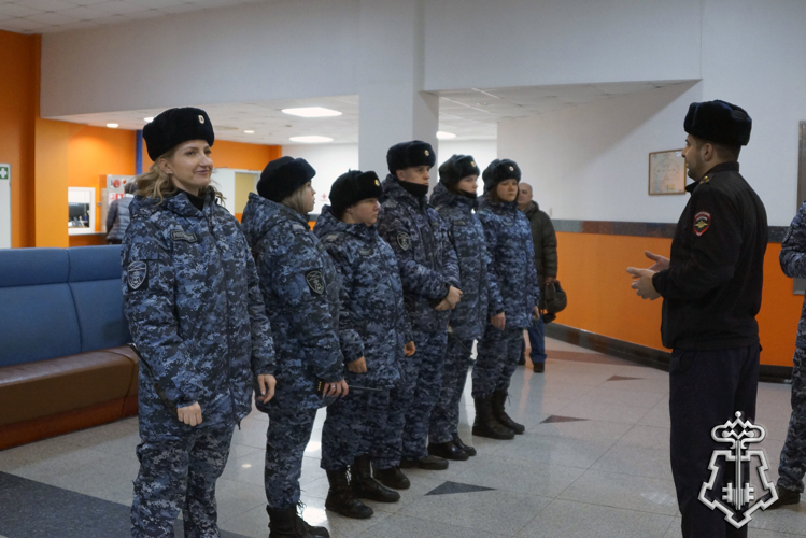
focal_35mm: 38
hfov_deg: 50.7
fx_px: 851
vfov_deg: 35.1
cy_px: 269
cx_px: 403
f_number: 3.5
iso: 1000
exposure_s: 1/80
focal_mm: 18
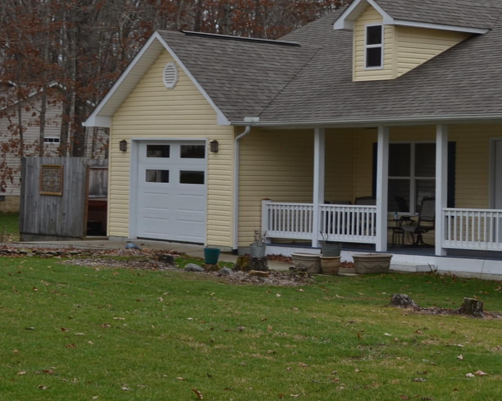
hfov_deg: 19.1
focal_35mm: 98
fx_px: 1456
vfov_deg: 15.7
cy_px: 121
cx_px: 494
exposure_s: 1/200
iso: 100
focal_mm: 26
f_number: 7.1
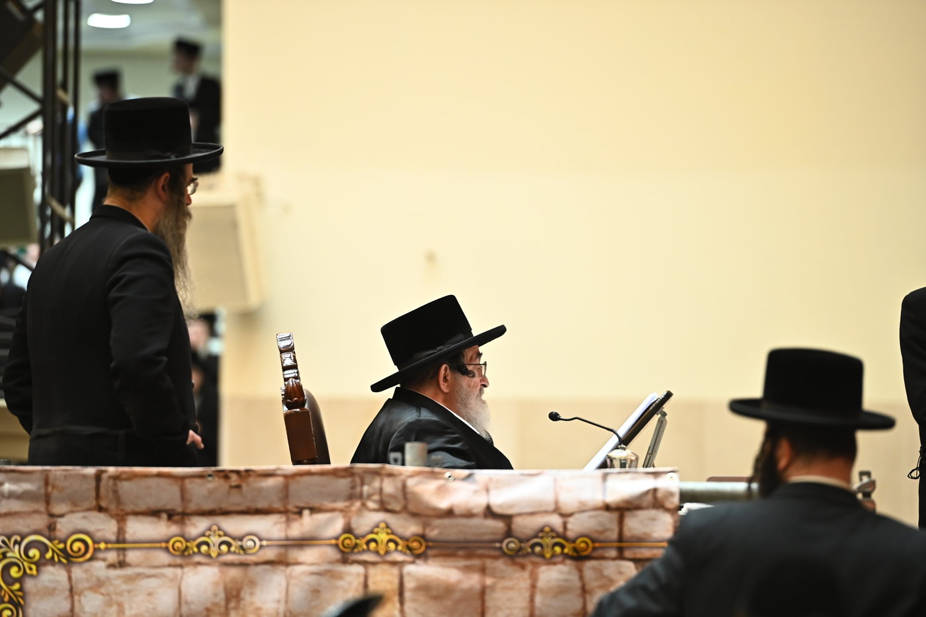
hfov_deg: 10.3
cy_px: 308
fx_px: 5143
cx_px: 463
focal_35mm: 200
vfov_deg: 6.9
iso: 2000
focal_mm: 200
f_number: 3.5
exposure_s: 1/200
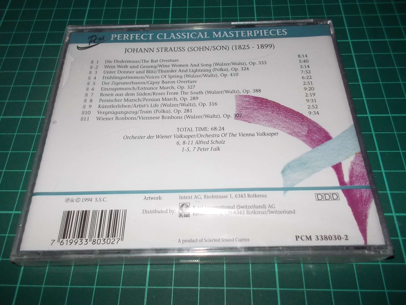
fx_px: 340
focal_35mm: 29
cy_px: 152
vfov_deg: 48.2
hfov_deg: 61.7
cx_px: 203
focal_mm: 4.1
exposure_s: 1/30
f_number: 3.3
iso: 200
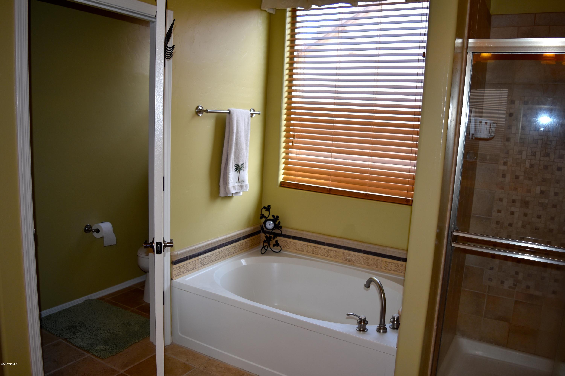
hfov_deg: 67.4
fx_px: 424
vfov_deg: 47.9
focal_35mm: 27
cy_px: 188
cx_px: 282
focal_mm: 18
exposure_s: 1/160
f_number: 3.5
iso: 200
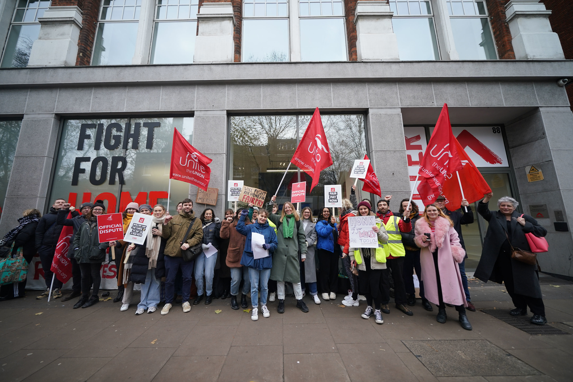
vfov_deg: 90.0
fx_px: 191
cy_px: 191
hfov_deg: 112.6
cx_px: 286
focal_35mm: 12
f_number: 4
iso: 400
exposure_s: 1/125
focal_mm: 12
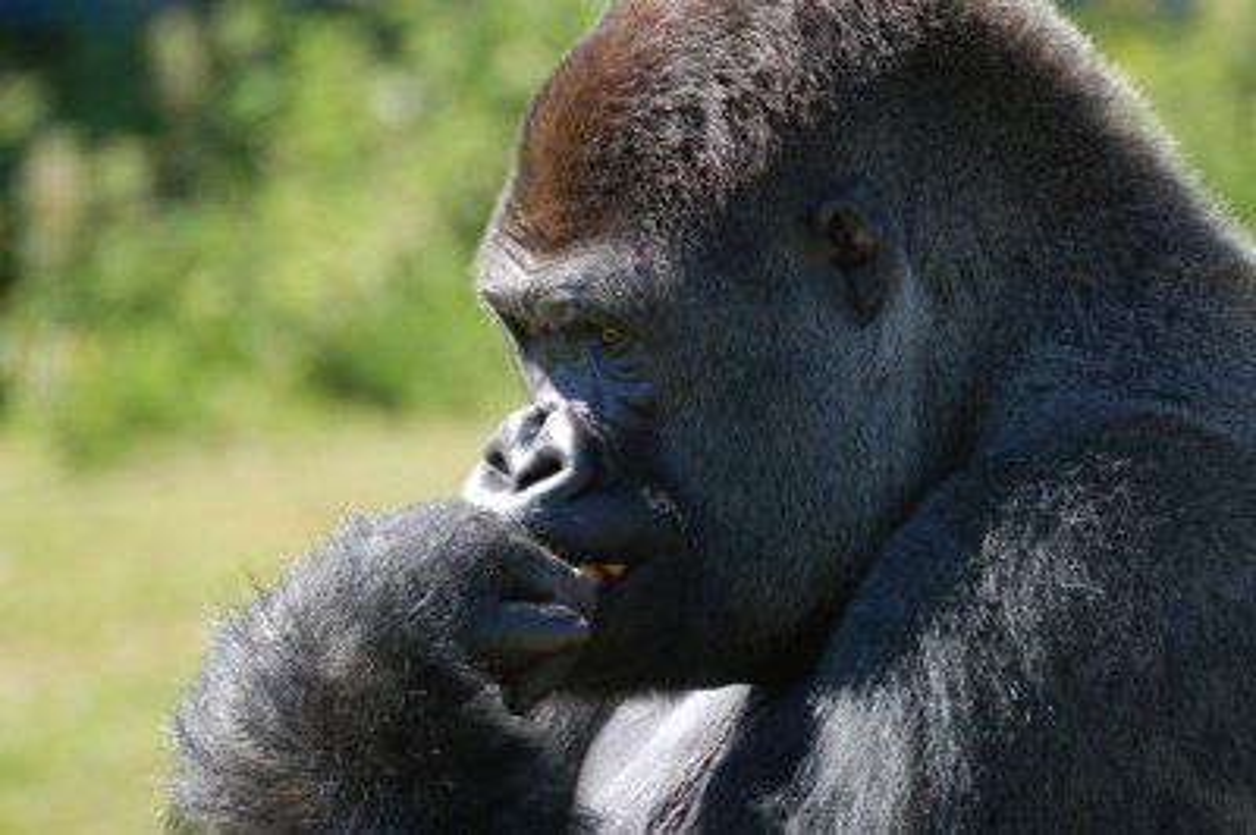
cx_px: 628
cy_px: 418
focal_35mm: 405
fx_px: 14118
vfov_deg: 3.4
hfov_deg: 5.1
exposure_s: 1/400
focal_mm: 270
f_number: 5.6
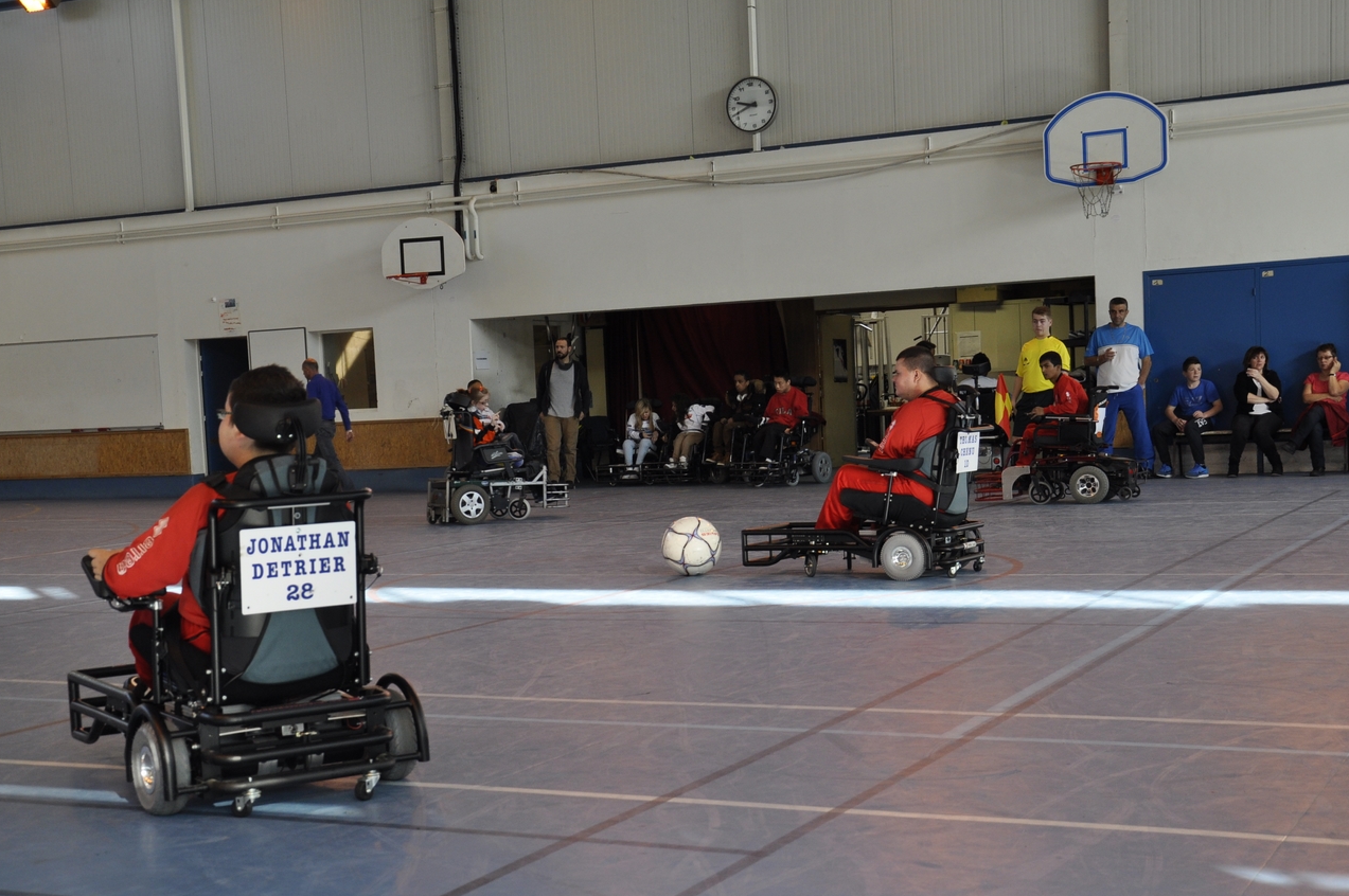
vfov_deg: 27.4
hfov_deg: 40.4
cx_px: 684
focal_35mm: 49
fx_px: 1834
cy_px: 534
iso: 400
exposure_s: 1/100
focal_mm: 26
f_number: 5
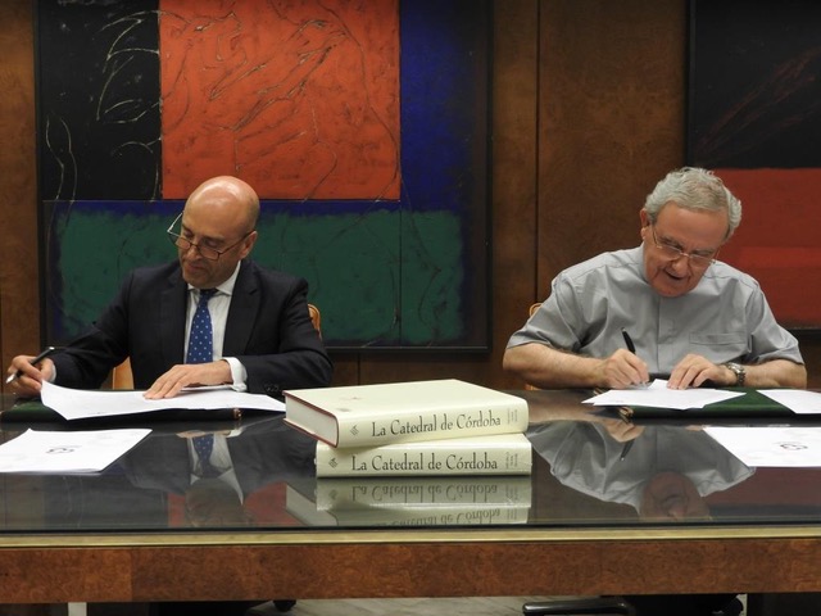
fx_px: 1067
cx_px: 410
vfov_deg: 32.2
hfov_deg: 42.1
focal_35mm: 45
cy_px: 308
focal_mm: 8.1
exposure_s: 1/30
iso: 220
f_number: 4
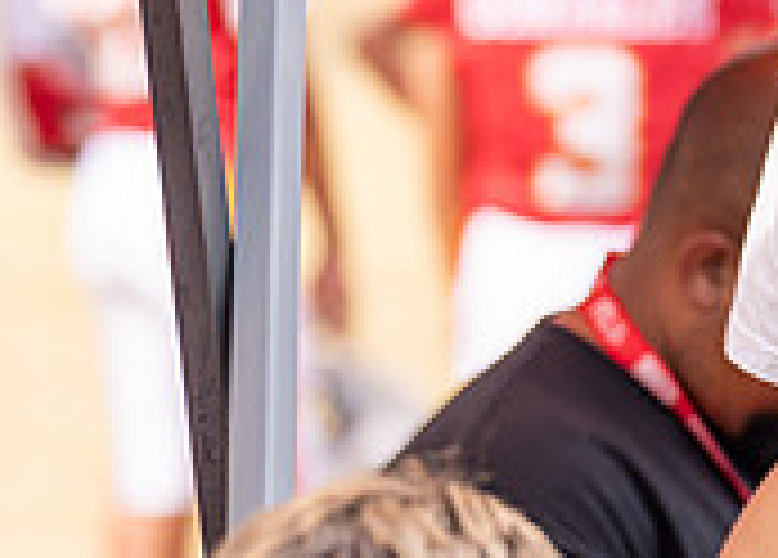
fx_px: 9225
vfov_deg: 3.5
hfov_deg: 4.8
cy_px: 793
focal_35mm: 417
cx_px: -114
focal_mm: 118
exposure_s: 1/1250
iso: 160
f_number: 2.8
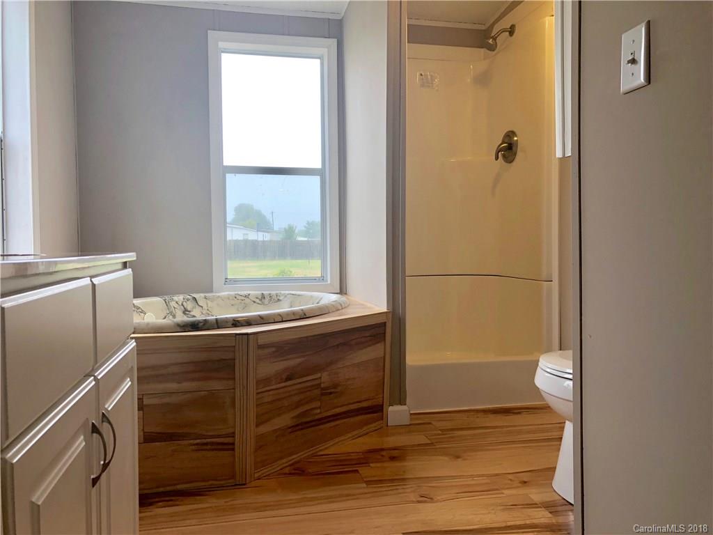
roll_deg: +0.3
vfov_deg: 49.7
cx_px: 356
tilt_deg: -1.8
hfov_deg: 63.4
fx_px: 577
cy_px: 268
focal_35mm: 28
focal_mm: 4
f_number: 1.8
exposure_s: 1/120
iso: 40
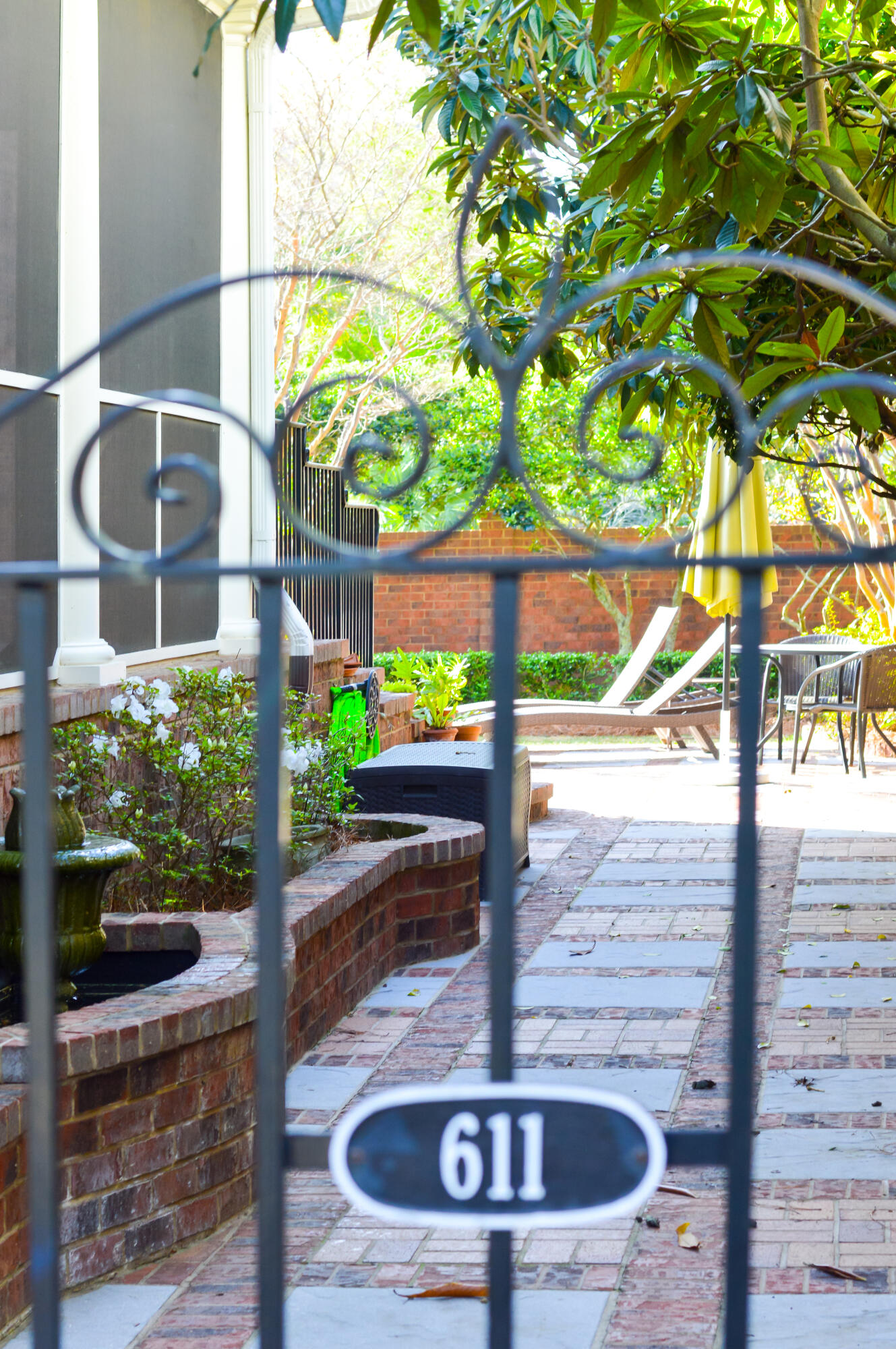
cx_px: 448
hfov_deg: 18.1
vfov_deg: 27.0
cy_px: 674
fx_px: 2806
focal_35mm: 75
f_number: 5
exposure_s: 1/125
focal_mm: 50
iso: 400
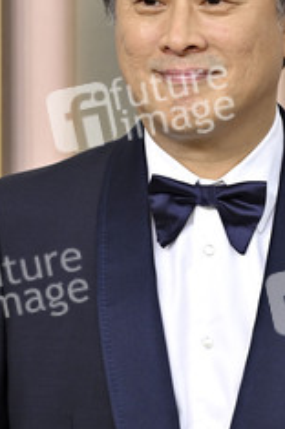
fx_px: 4454
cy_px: 201
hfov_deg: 3.7
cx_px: 194
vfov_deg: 5.5
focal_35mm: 374
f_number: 8
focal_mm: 220
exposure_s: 1/640
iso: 800
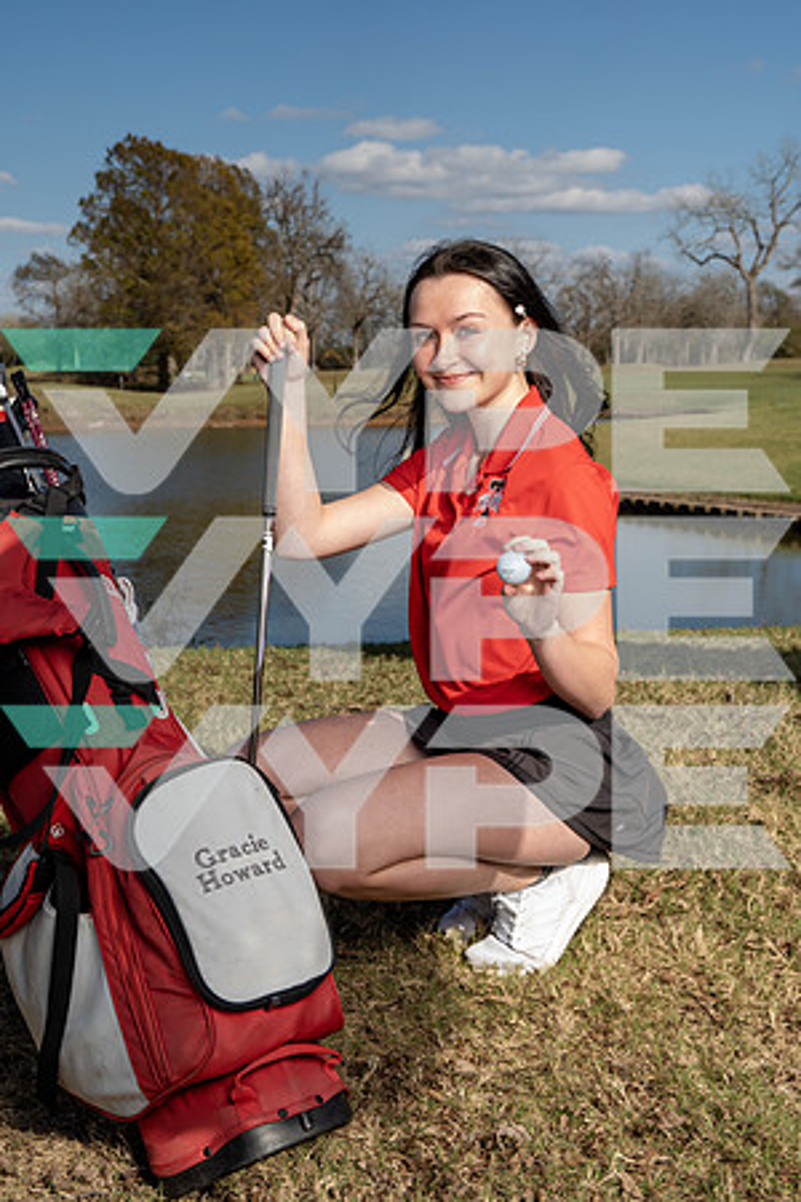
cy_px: 601
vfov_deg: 40.3
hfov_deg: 27.5
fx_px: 1635
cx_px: 400
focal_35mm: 49
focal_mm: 49
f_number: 8
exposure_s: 1/250
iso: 64
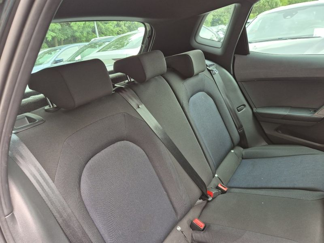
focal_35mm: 23
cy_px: 122
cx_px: 162
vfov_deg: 58.9
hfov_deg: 73.9
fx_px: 215
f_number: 1.8
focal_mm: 5.4
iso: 200
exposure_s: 1/100
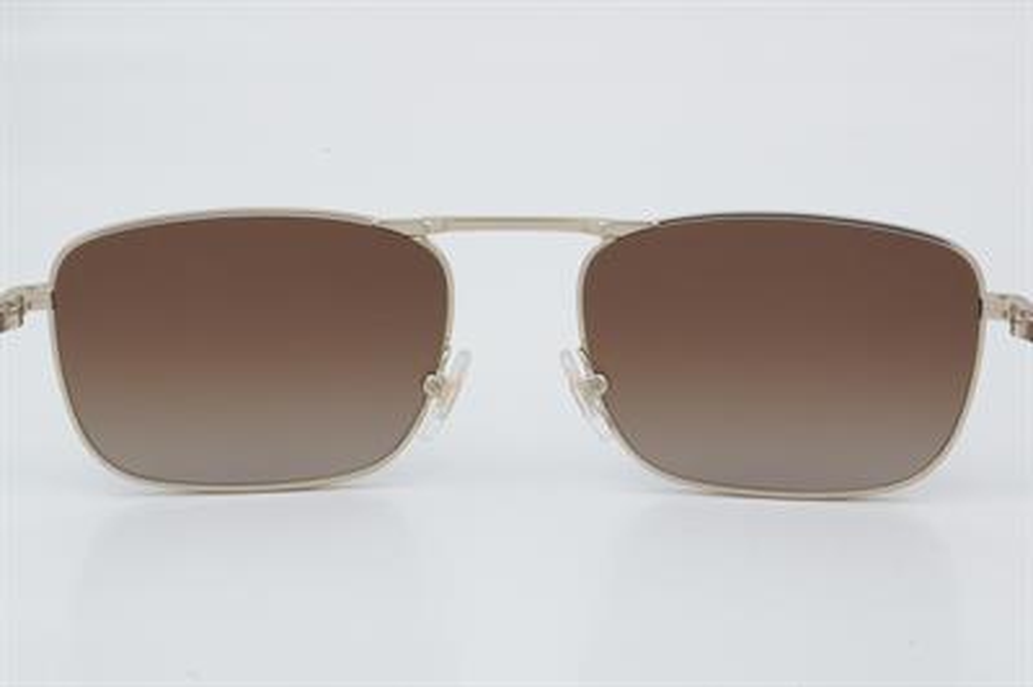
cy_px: 344
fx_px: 2365
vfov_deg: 16.5
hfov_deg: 24.6
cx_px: 516
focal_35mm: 82
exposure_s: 1/3
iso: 100
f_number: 32
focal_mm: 55
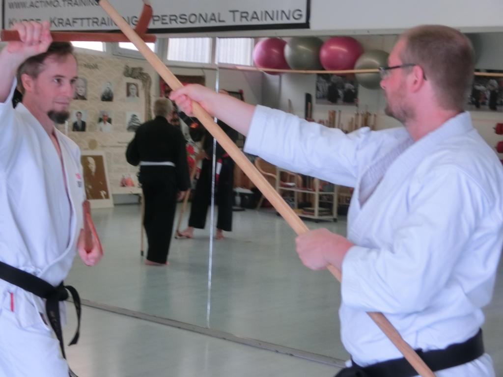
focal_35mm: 70
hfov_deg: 27.8
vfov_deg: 21.0
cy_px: 188
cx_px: 252
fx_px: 1017
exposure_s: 1/60
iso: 500
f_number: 4.7
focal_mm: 12.1
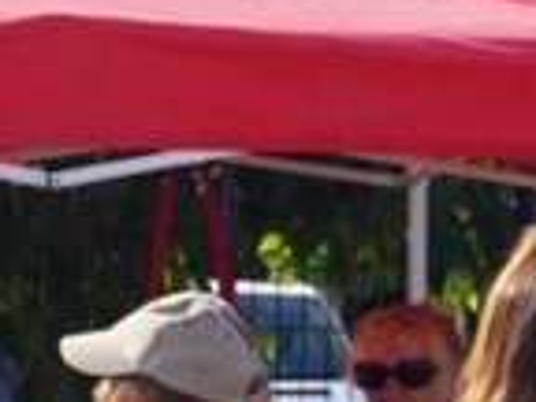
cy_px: 553
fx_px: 5804
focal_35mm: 375
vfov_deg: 4.0
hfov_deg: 5.3
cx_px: 119
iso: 100
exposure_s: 1/125
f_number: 9
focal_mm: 43.8
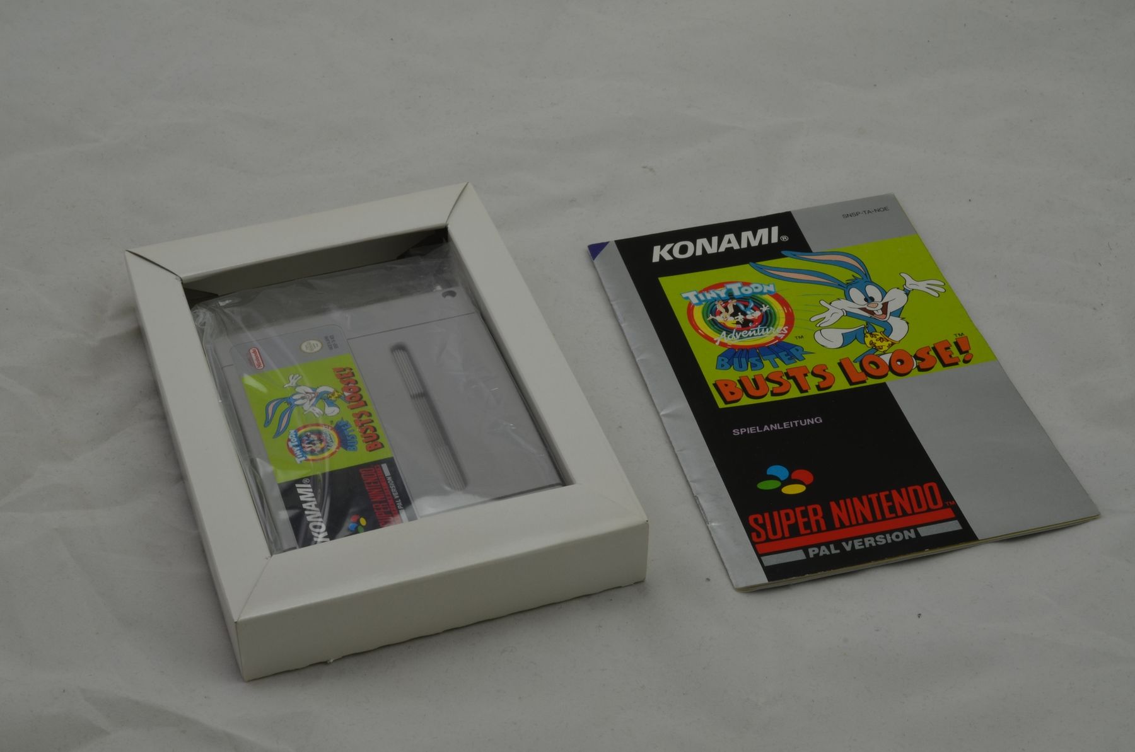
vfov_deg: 22.5
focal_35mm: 60
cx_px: 568
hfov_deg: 33.5
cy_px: 376
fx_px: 1888
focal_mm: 40
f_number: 20
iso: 100
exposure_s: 1/4
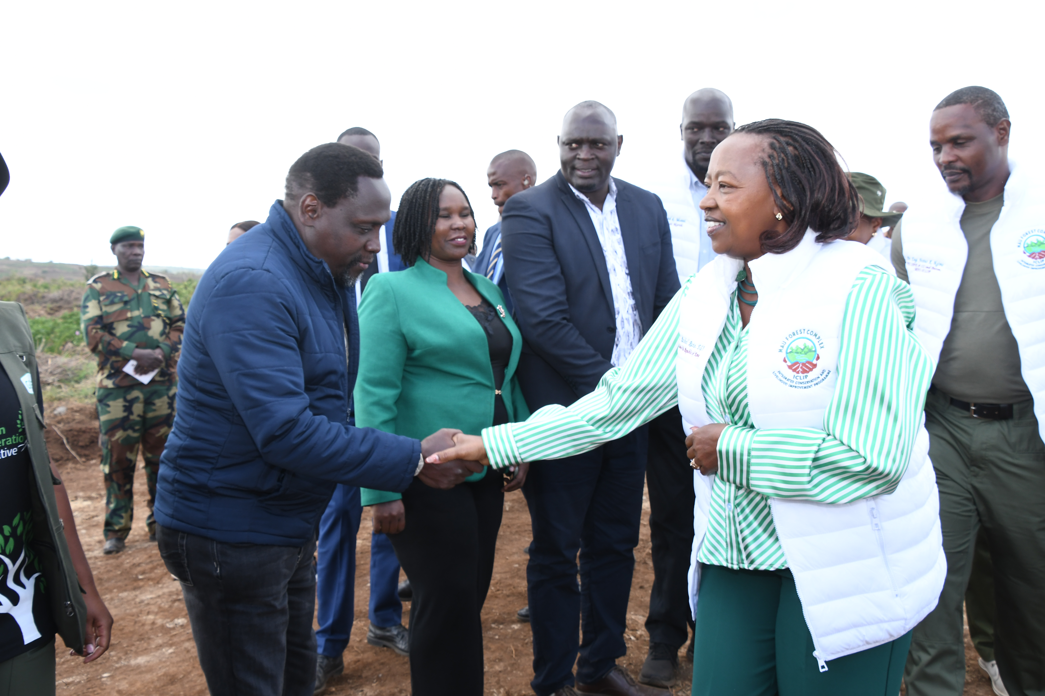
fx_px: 958
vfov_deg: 40.0
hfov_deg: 57.2
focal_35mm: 33
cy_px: 348
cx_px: 522
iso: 400
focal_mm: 22
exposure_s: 1/200
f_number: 8
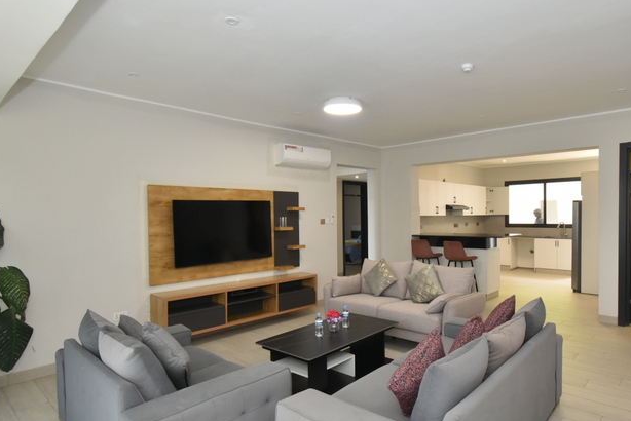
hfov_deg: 80.8
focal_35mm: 21
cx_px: 355
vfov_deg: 59.5
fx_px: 368
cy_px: 226
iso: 800
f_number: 8
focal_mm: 10
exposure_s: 1/30
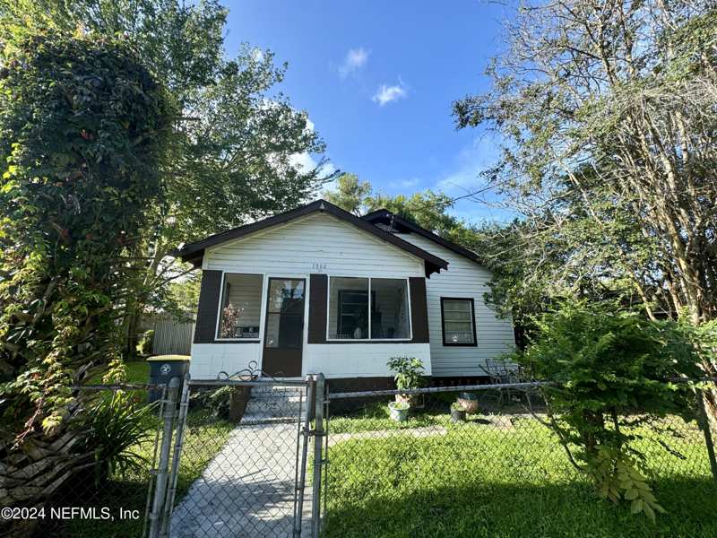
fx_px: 290
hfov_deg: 102.1
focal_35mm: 14
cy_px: 269
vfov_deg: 85.7
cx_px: 358
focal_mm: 2.22
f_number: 2.2
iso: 40
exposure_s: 1/492
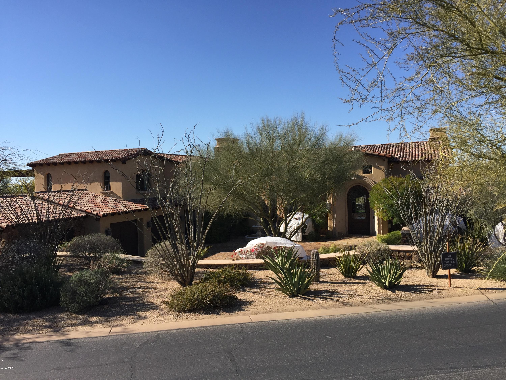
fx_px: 424
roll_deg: +1.2
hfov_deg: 61.7
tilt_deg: -1.5
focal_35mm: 29
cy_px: 190
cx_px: 253
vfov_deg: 48.2
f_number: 2.2
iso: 32
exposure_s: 1/1647
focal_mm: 4.15
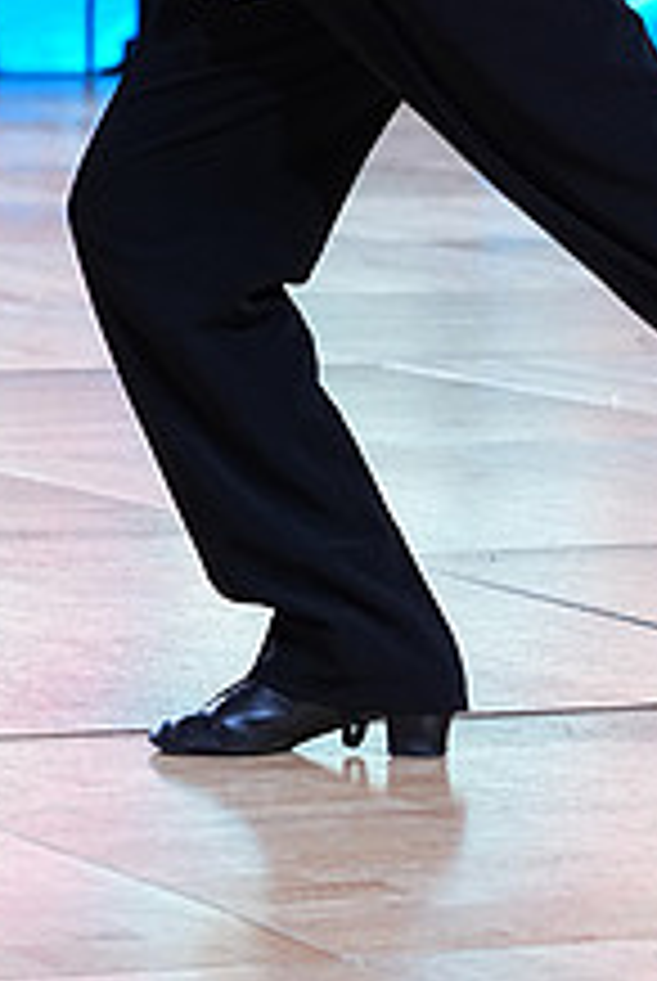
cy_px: -180
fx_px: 6740
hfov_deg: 5.6
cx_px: -97
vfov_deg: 8.2
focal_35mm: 247
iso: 800
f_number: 4
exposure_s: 1/320
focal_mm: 93
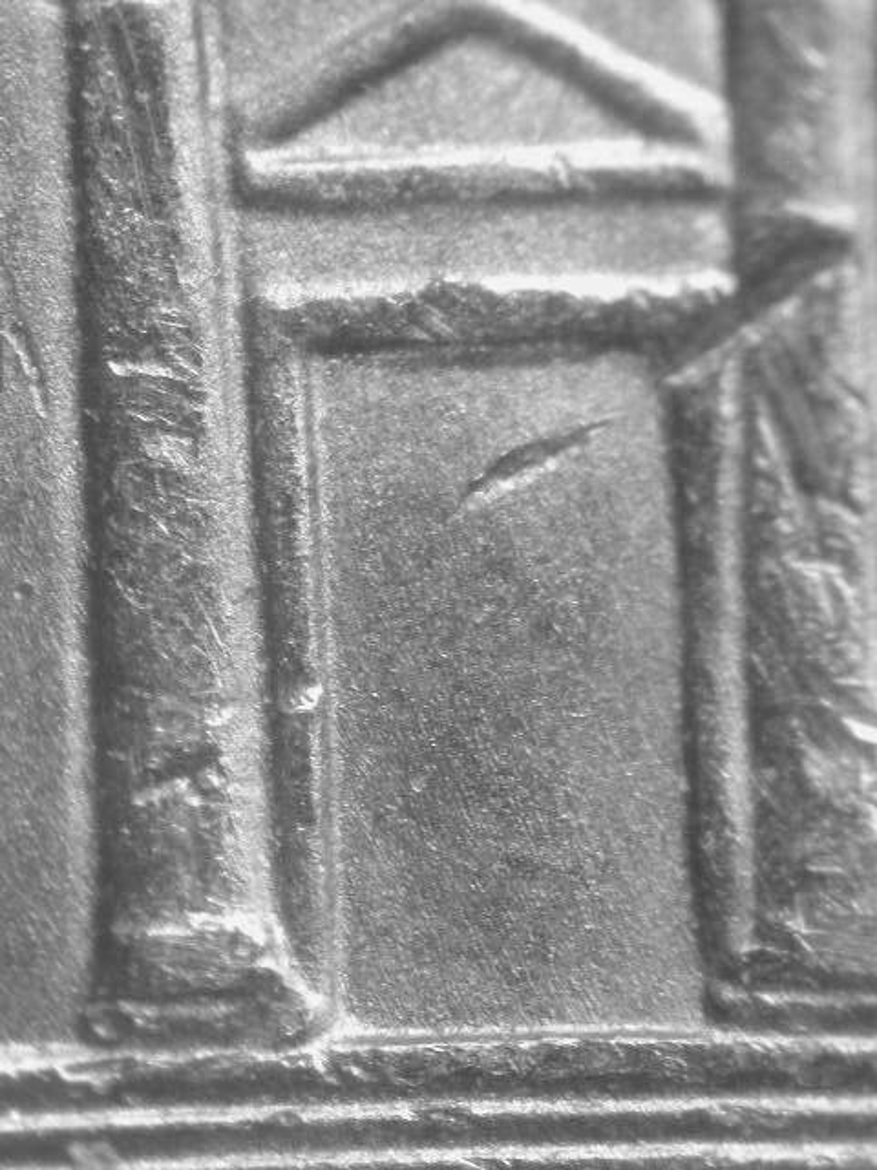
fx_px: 4797
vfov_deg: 13.9
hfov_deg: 10.4
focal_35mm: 142
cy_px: 585
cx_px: 438
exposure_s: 1/4.7
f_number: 4.8
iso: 100
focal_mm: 29.5
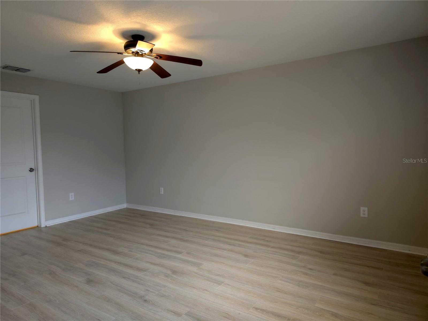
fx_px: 284
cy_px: 160
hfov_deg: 73.9
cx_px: 214
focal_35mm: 23
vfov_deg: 58.9
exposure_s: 1/60
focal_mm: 6.3
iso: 160
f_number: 1.7
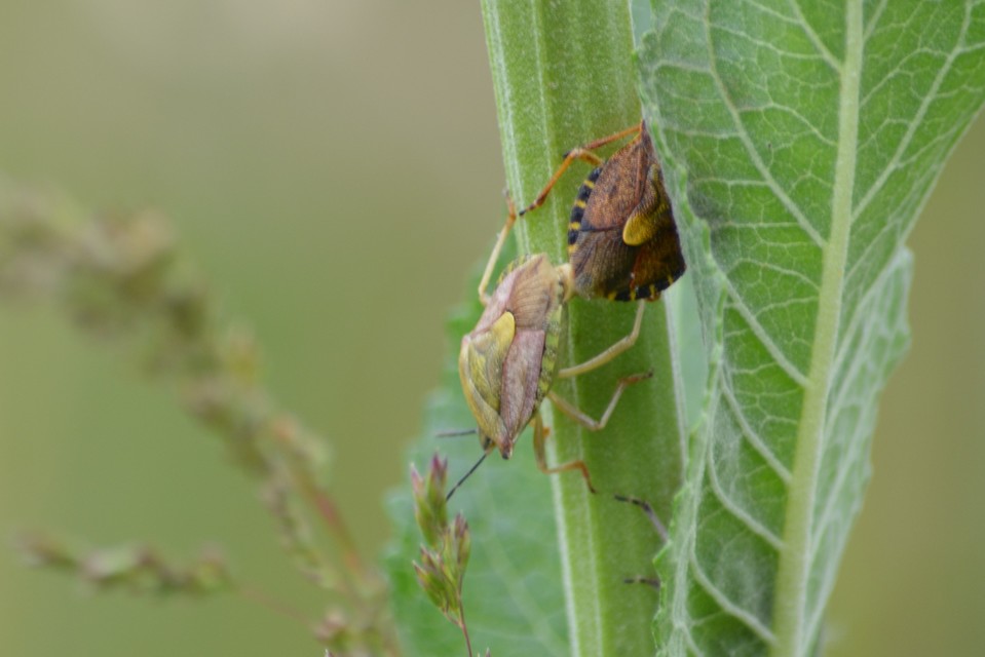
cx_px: 492
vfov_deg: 3.1
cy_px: 328
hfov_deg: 4.6
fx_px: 12315
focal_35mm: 450
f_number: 8
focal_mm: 300
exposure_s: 1/125
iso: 280
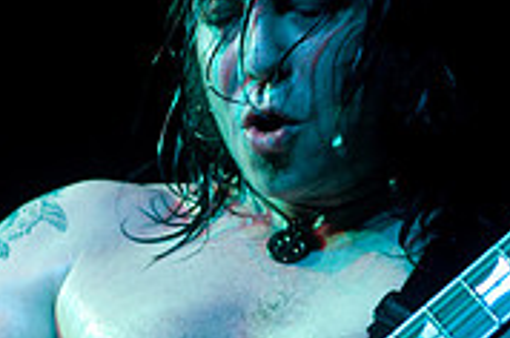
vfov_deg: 7.0
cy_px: 319
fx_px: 2772
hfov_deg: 10.5
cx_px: 163
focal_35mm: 196
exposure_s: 1/80
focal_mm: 40
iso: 1250
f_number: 2.8
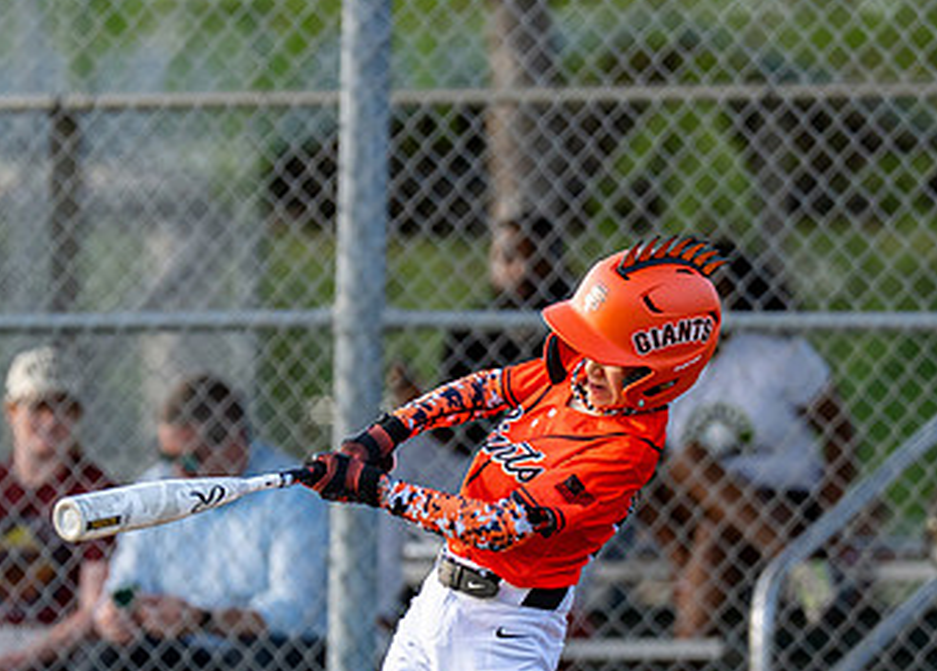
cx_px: 606
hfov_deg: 3.1
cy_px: 448
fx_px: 17498
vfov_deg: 2.2
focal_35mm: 657
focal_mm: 200
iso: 500
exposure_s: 1/2000
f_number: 2.8
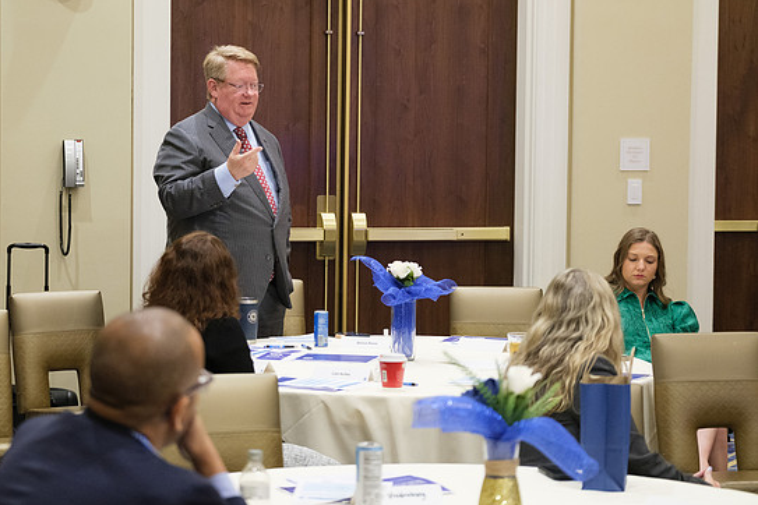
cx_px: 356
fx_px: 1979
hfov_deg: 21.7
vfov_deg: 14.6
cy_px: 243
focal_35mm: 94
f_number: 2.8
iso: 3200
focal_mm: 58.7
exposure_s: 1/160
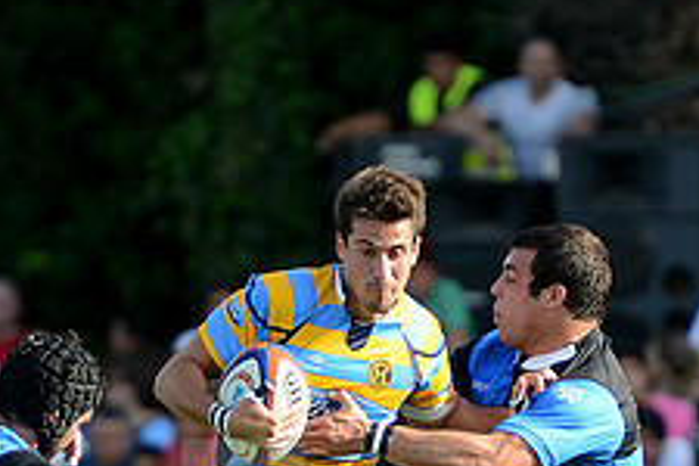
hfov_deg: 3.0
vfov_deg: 2.0
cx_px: 47
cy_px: 533
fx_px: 13532
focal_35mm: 697
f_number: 4
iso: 500
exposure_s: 1/640
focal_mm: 270
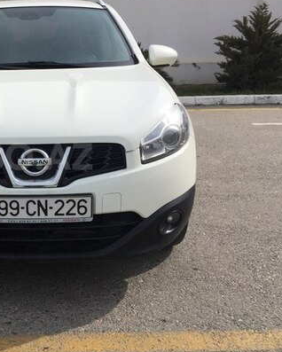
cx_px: 2
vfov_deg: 39.5
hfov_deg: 30.0
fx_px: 490
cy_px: 156
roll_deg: +0.2
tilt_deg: -12.1
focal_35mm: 47
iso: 32
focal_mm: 4.15
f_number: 2.2
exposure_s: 1/3049
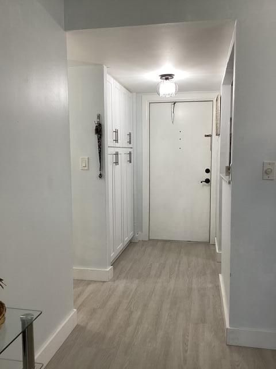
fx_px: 330
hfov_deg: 45.4
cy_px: 184
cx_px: 138
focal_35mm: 31
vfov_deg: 58.4
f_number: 2.4
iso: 80
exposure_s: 1/60
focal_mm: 3.3
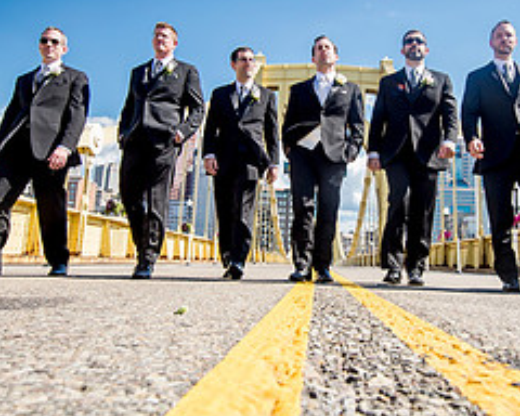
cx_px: 329
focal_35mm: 36
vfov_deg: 40.9
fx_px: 554
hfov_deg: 49.7
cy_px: 162
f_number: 5.6
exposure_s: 1/1250
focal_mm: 14
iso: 500
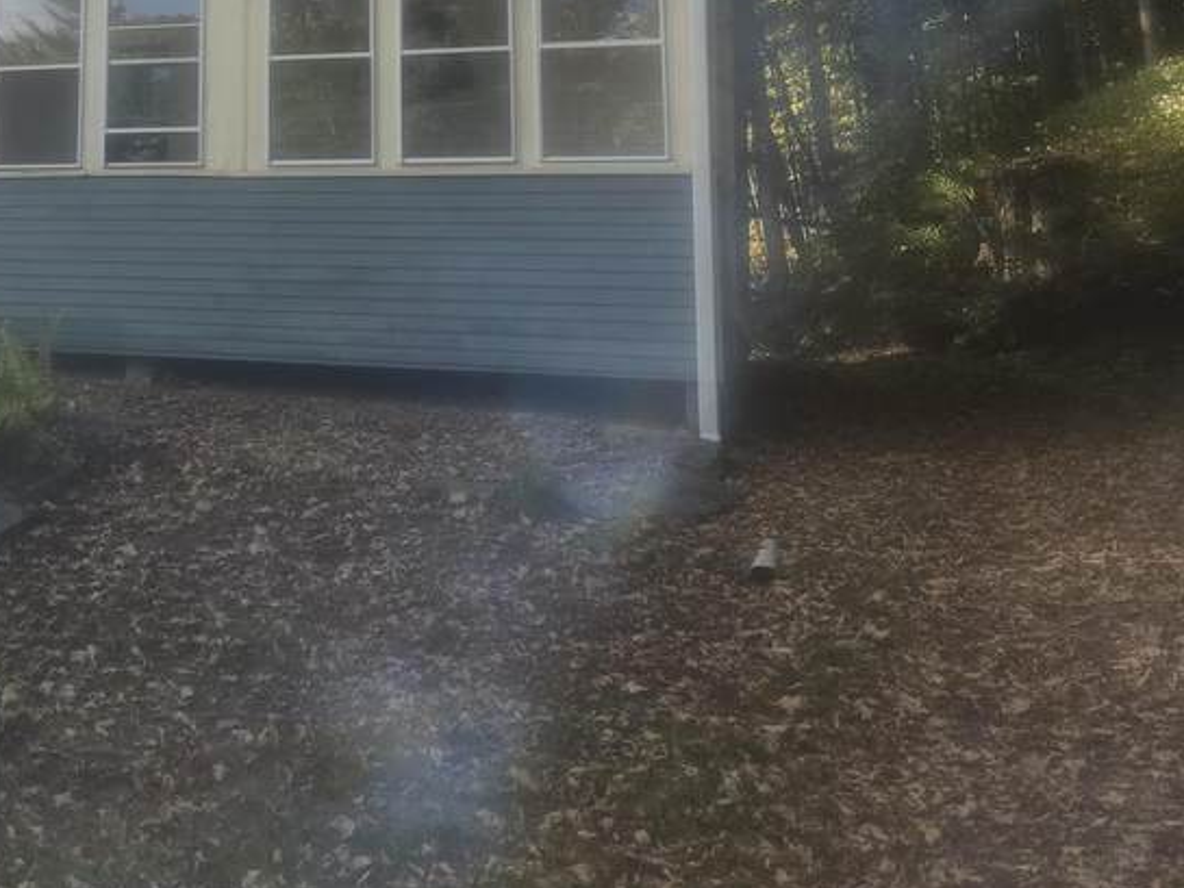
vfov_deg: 26.0
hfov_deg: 31.7
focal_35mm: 54
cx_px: -100
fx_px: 1847
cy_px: 48
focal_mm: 5.4
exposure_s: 1/1238
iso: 80
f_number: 1.8
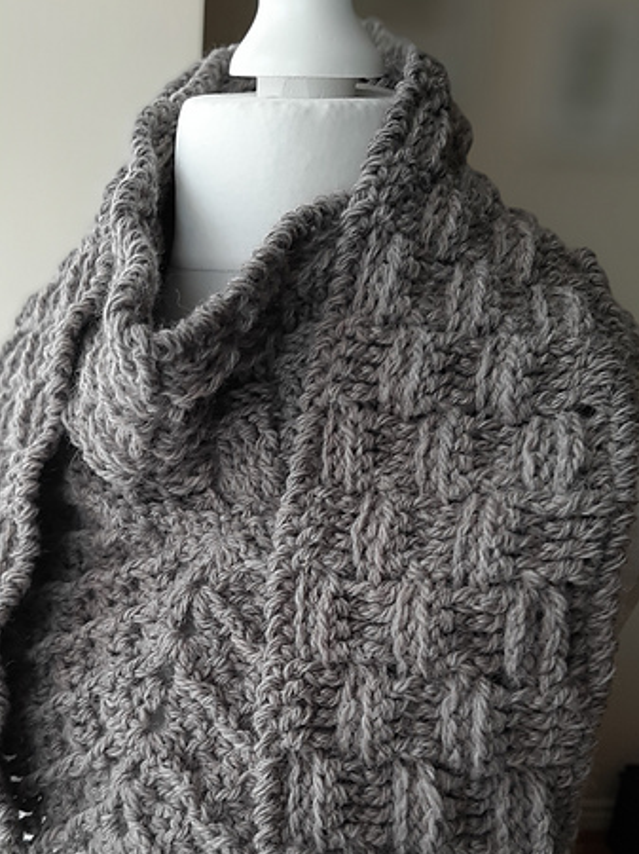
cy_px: 569
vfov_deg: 49.3
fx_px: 912
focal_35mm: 37
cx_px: 228
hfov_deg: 38.3
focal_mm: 3.93
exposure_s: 1/25
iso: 40
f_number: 1.7
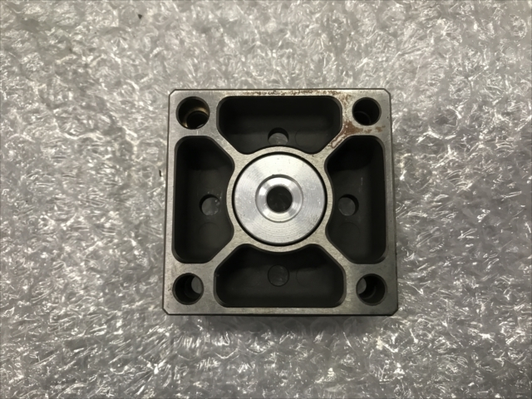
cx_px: 266
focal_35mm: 28
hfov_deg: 63.4
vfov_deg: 49.7
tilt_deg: -84.9
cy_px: 200
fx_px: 430
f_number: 1.8
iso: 40
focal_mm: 3.99
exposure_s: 1/24
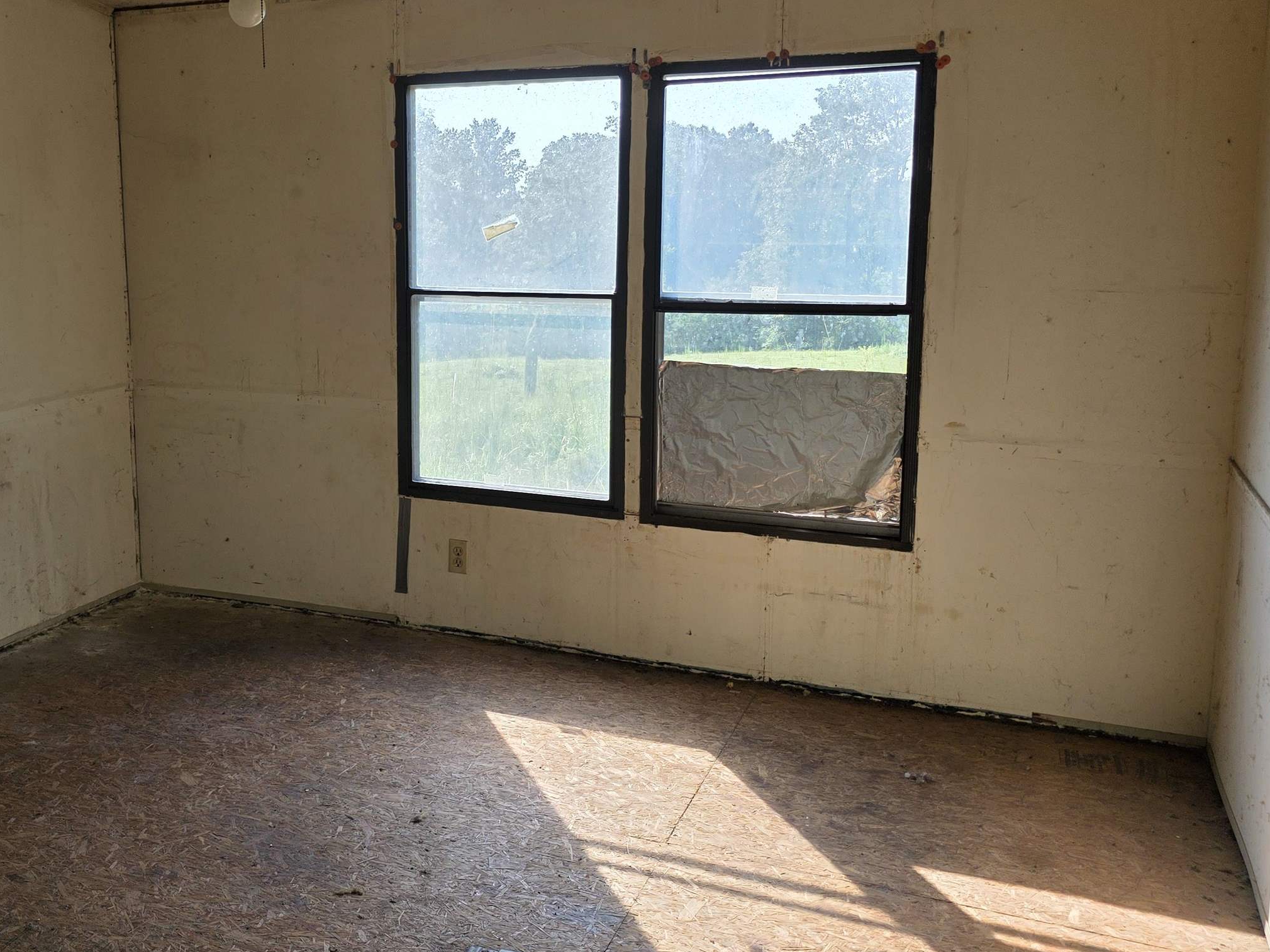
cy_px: 392
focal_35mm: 35
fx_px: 1284
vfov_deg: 40.6
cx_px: 421
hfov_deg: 51.6
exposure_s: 1/359
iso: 25
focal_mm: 6.3
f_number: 1.7
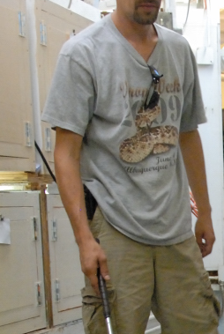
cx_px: 351
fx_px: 948
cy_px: 397
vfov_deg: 18.9
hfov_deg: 12.7
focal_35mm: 102
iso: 1600
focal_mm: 20
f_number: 5.6
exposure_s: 1/45
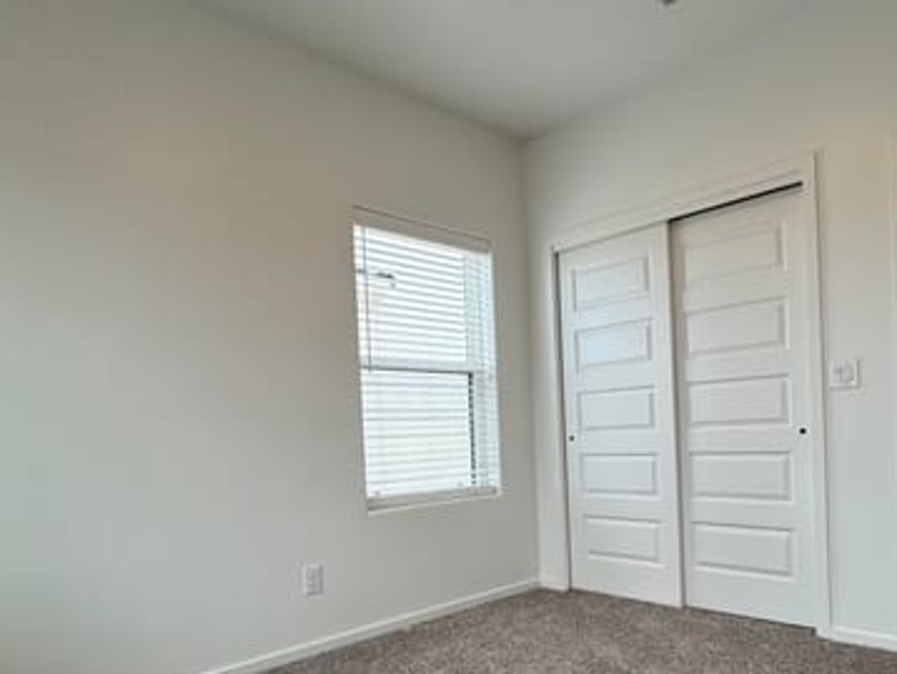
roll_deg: +3.0
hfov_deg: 68.5
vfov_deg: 54.0
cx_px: 549
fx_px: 648
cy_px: 441
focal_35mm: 25
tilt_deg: -1.1
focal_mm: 2.22
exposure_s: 1/120
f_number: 2.2
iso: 50
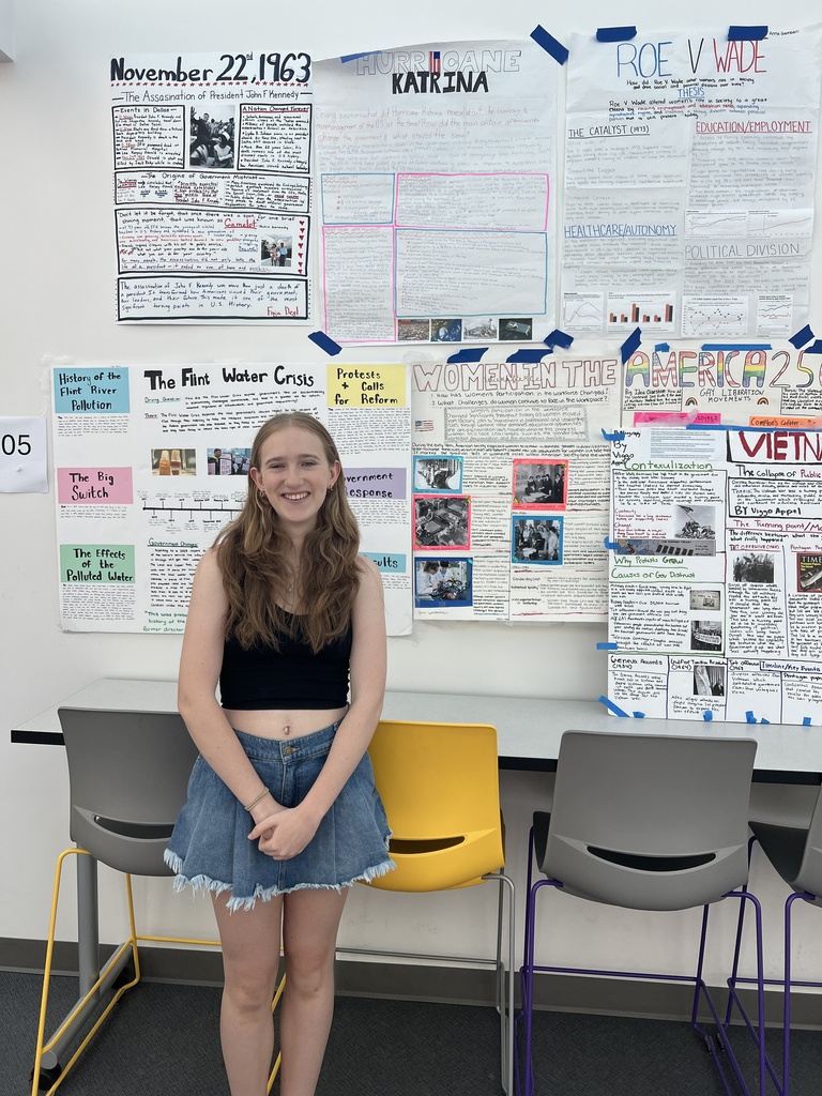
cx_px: 411
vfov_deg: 67.3
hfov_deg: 53.1
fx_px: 823
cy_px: 548
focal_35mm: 26
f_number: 1.5
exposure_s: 1/982
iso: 50
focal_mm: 5.7
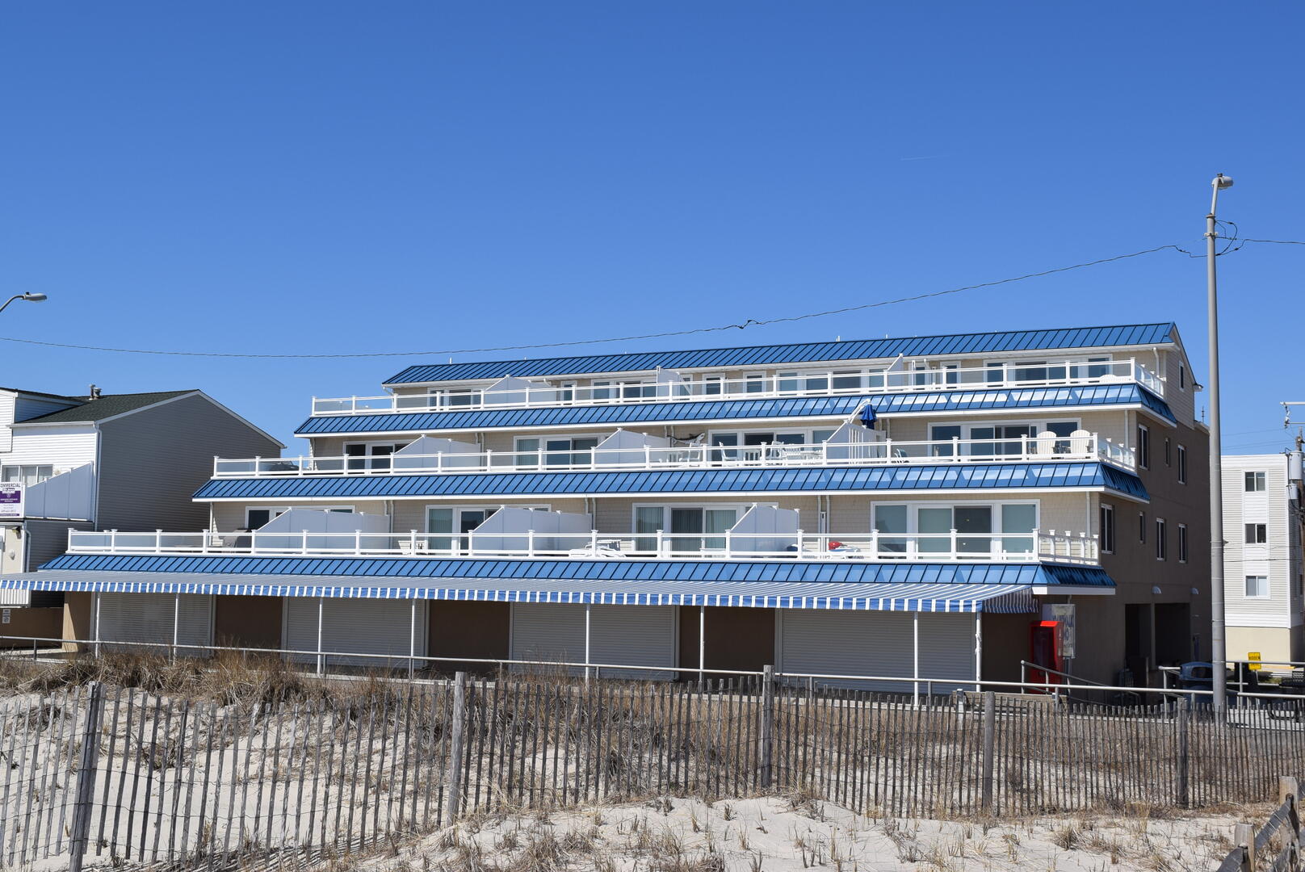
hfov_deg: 44.9
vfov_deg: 30.9
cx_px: 652
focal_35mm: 44
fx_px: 1578
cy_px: 436
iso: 200
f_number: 11
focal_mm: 29
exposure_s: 1/500
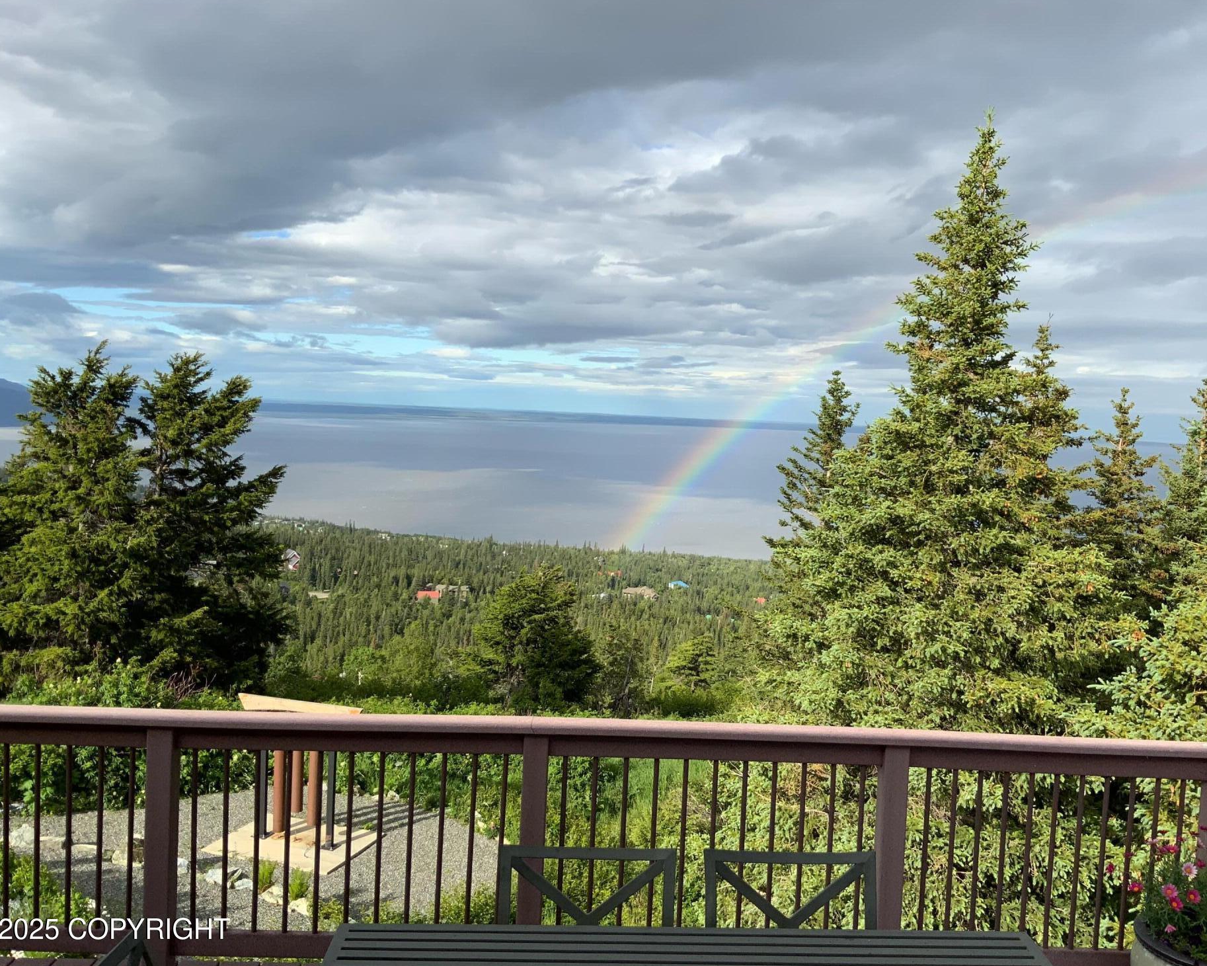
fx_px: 1107
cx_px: 635
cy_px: 479
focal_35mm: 31
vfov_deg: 47.1
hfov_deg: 57.1
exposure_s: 1/1490
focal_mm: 3
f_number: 1.8
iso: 16
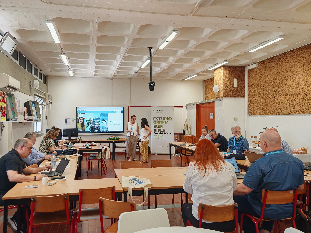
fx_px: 270
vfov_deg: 46.8
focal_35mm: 30
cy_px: 116
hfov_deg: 59.9
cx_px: 143
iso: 160
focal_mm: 6.67
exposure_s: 1/100
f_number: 1.9
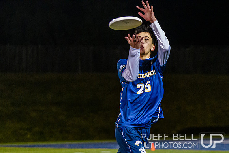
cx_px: 168
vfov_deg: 6.6
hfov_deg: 9.8
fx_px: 1329
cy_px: 112
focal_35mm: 209
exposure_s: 1/800
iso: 10000
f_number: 3.2
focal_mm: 95
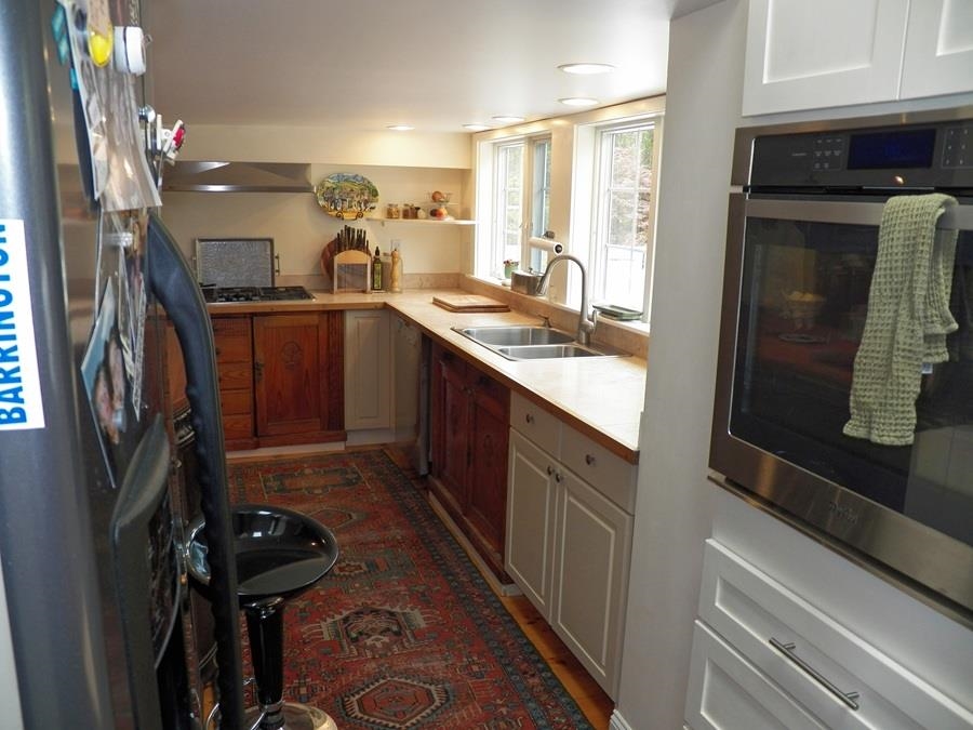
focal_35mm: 28
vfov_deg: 49.7
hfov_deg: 63.4
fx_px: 787
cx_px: 486
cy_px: 365
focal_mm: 4.9
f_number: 2.8
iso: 125
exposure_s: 1/125
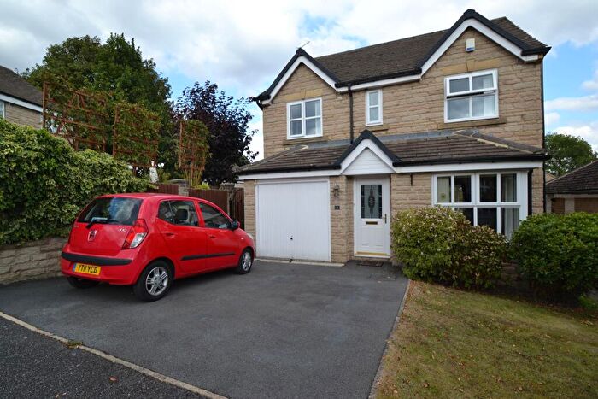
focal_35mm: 17
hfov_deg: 92.4
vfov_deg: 69.7
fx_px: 287
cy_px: 200
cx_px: 299
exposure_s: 1/160
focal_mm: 11.5
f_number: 6.3
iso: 100
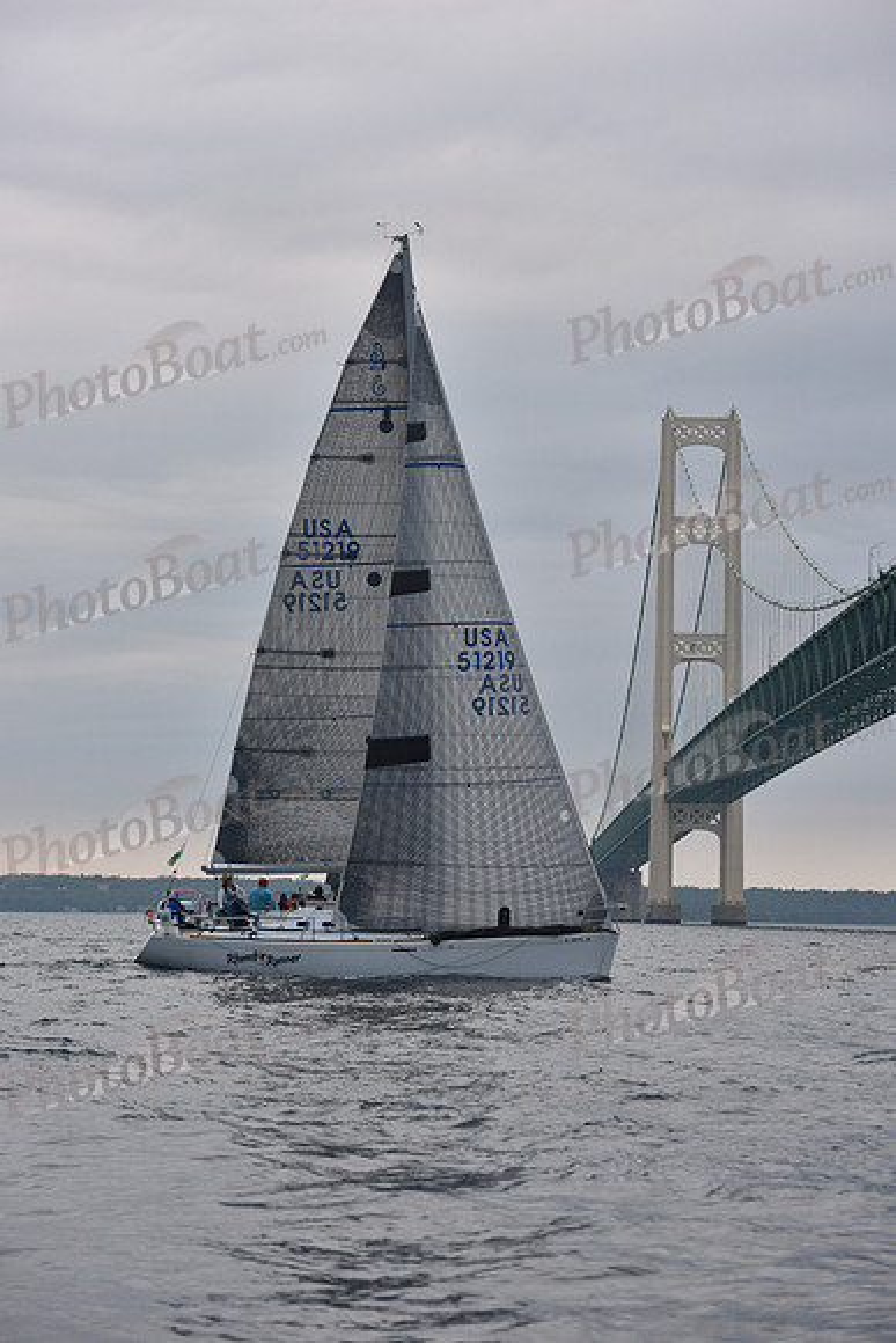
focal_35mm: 98
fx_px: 3656
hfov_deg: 14.0
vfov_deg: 20.8
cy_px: 672
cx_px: 448
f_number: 5.6
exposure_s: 1/640
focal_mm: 98
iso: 500
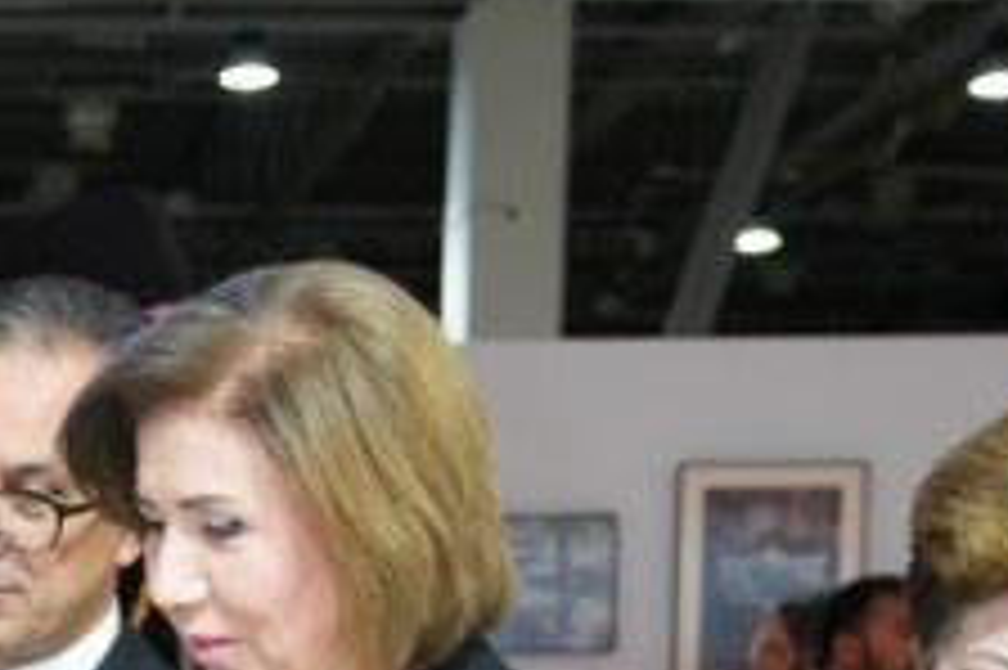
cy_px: 1041
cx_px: -292
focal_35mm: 125
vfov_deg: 10.5
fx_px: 3497
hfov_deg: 15.6
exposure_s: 1/200
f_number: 4
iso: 2000
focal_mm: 35
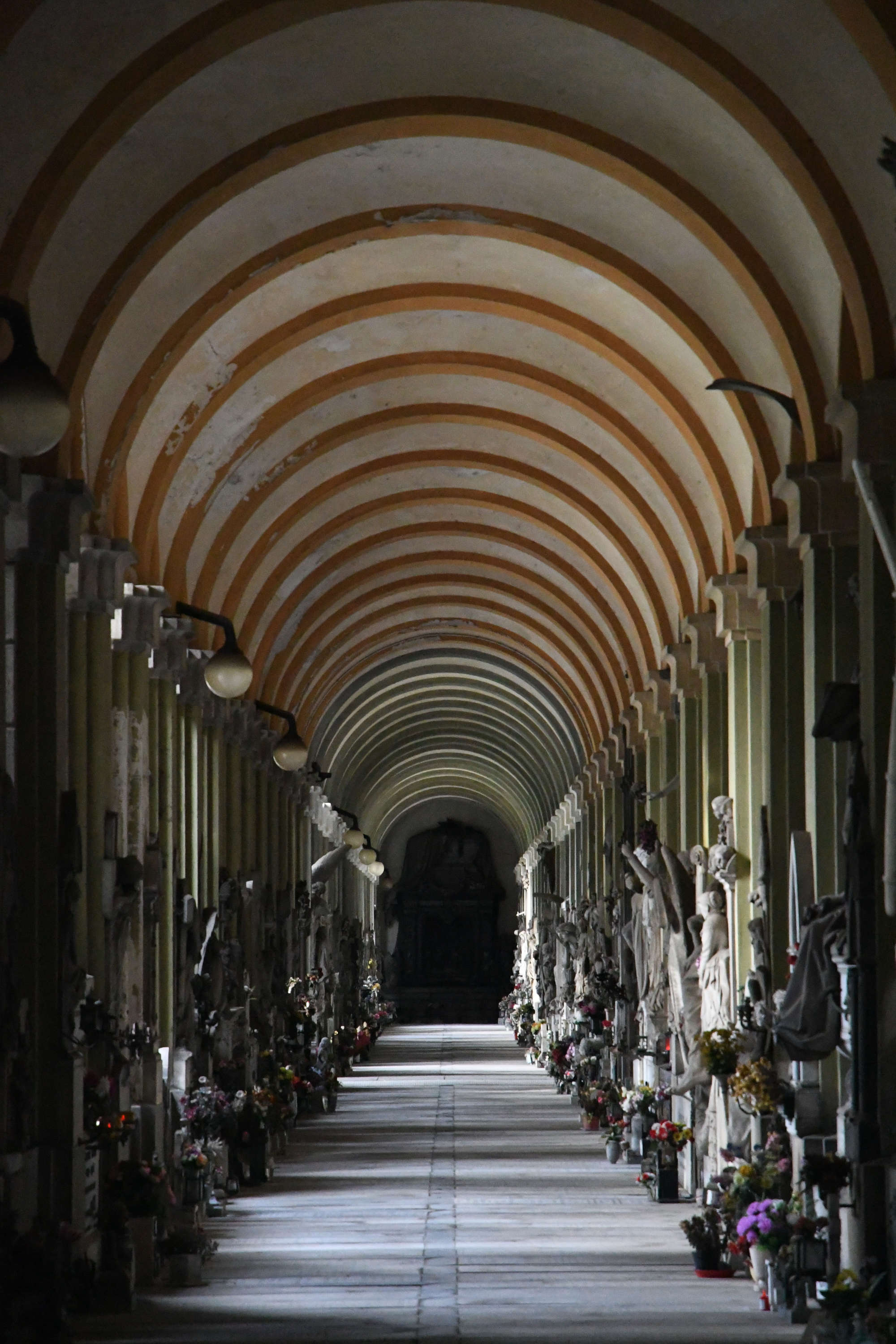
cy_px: 672
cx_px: 448
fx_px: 4741
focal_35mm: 127
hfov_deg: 10.8
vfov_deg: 16.1
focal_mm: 85
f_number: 5.6
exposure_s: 1/125
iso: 11400
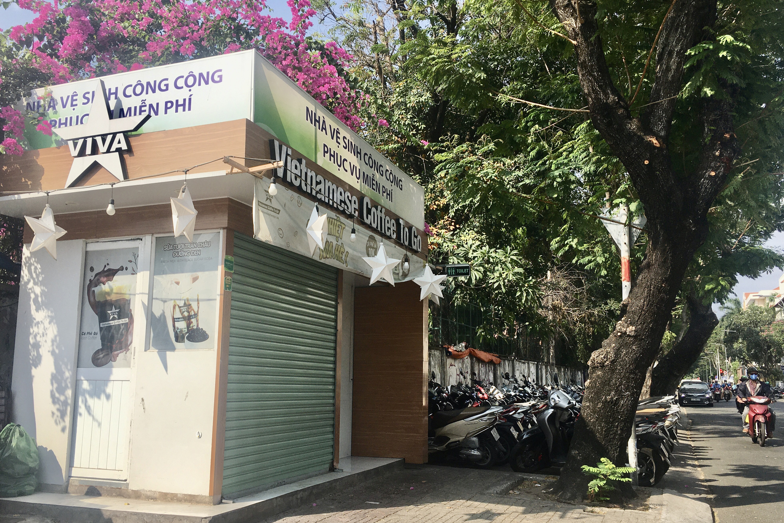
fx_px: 675
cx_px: 390
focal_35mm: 31
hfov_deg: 60.3
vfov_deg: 42.3
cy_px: 289
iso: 25
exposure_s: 1/1115
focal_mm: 4.15
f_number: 2.2
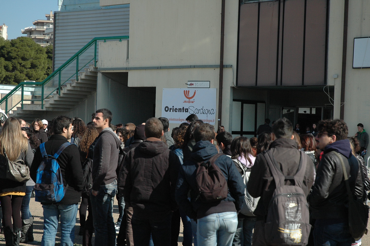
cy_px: 123
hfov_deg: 24.2
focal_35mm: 84
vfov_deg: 16.2
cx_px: 185
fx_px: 863
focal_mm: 56
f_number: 6.3
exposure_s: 1/1600
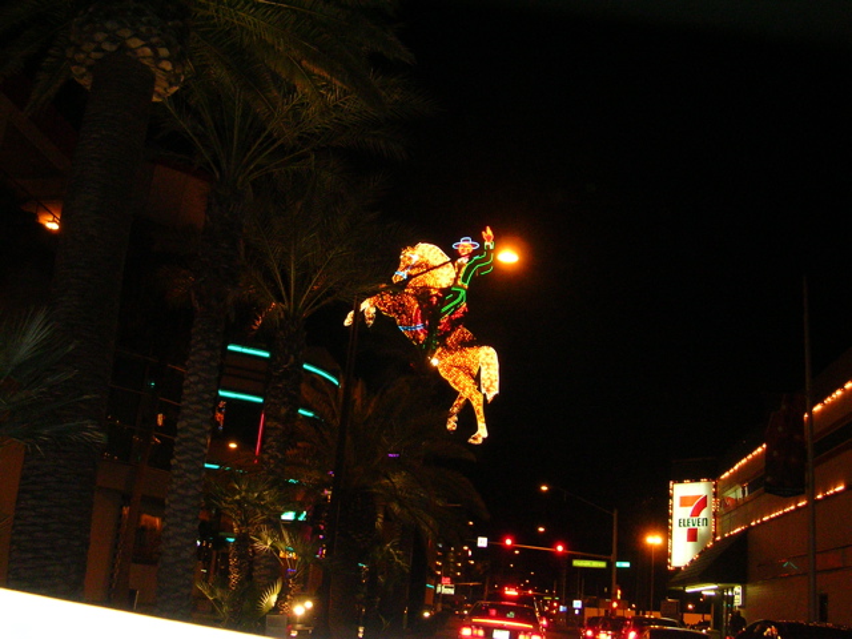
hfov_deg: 49.0
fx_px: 935
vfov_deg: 37.7
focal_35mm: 38
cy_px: 320
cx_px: 426
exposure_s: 1/60.1
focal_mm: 5.8
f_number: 2.8
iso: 200
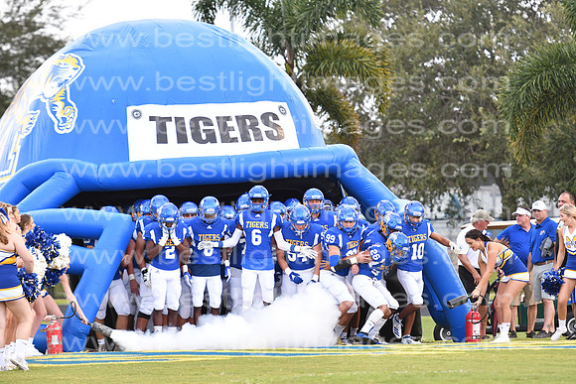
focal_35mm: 248
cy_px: 192
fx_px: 3961
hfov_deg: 8.3
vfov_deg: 5.6
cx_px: 288
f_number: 3.2
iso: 800
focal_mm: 165
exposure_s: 1/500
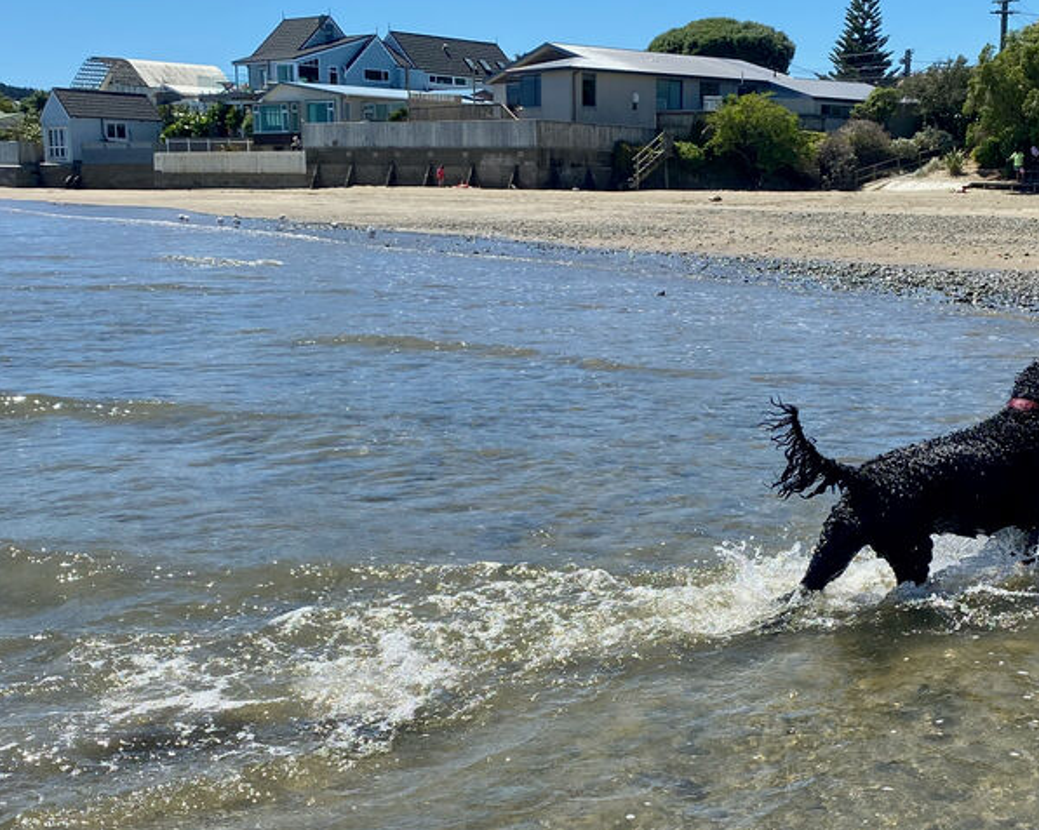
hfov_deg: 37.7
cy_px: 550
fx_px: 1506
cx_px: 680
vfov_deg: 30.6
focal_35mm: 49
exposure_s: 1/2625
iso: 32
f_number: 1.8
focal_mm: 4.25
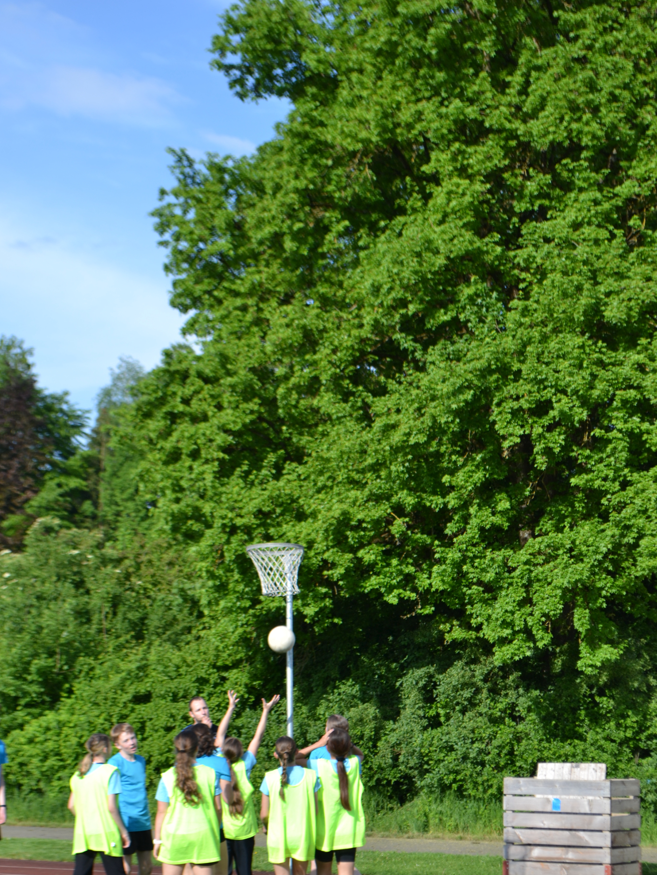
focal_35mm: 90
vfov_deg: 21.9
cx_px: 329
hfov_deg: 16.5
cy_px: 492
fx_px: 2265
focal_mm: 55
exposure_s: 1/200
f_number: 7.1
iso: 100
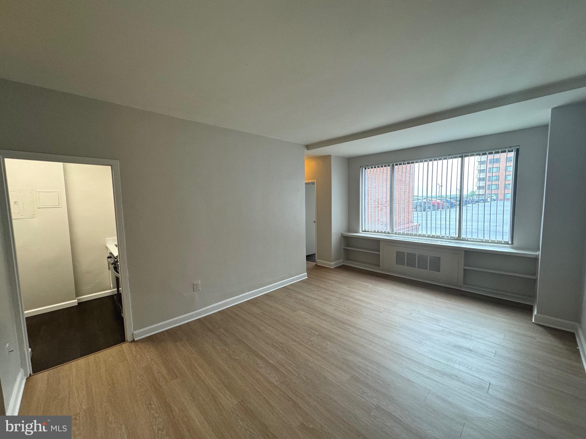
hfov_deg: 102.1
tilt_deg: -3.9
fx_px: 237
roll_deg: +0.5
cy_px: 220
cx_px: 293
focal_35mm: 14
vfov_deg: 85.7
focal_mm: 2.22
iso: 200
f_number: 2.2
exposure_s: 1/120
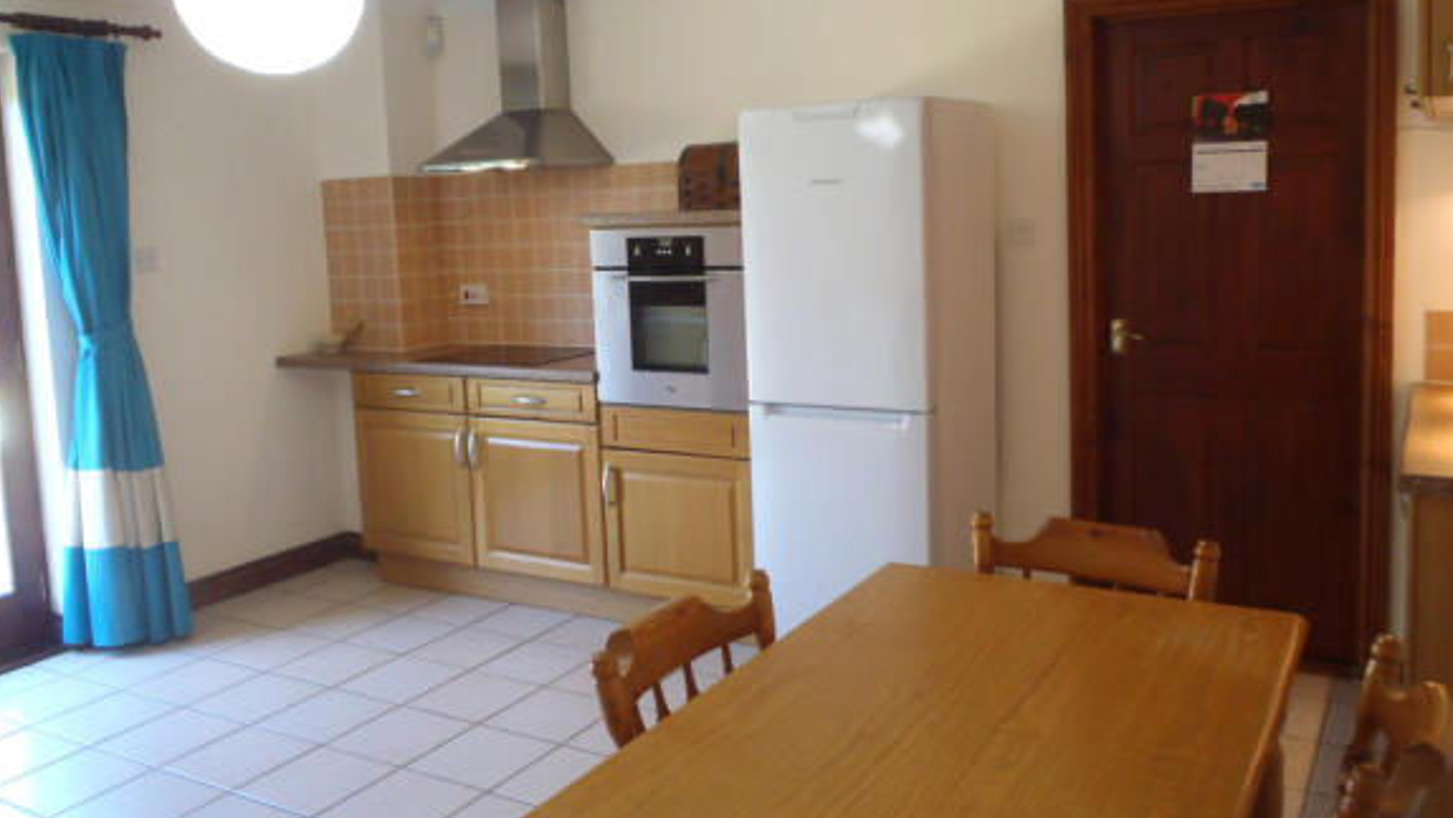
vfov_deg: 37.7
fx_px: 1194
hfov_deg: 62.6
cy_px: 346
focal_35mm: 31
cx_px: 720
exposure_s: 1/15
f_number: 3.9
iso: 200
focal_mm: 5
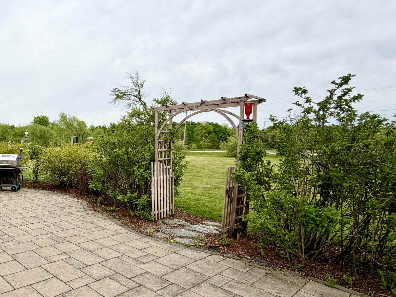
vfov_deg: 56.3
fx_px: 275
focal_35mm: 24
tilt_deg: -6.1
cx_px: 62
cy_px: 179
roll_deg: -0.2
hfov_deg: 63.3
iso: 40
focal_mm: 2.22
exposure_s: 1/709
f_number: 2.2
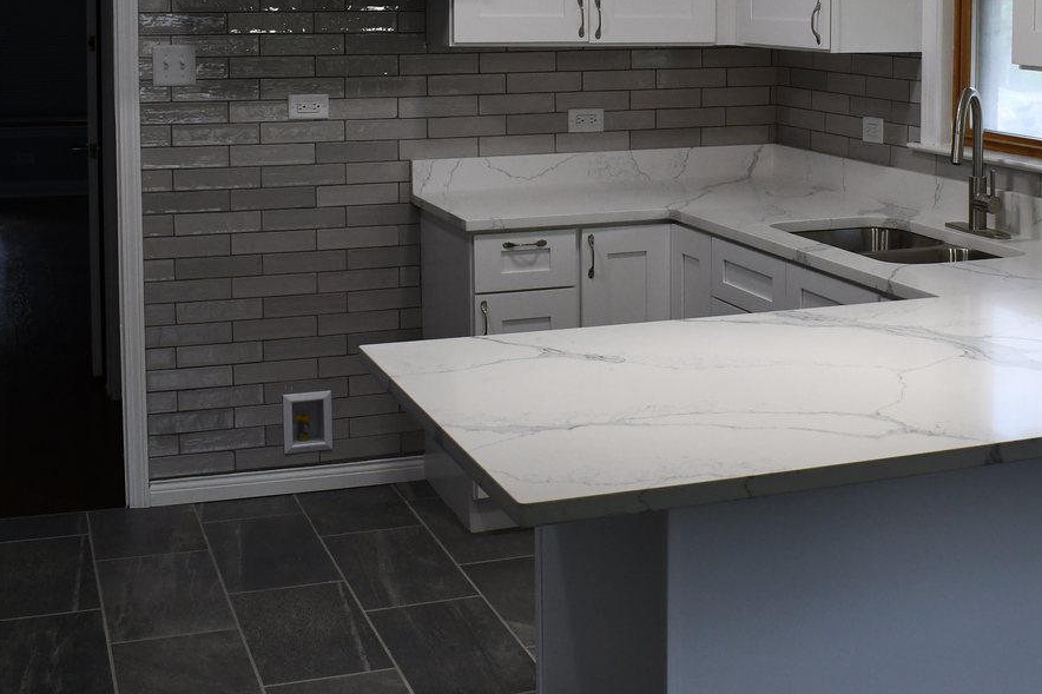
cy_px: 105
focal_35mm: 55
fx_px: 1592
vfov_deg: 24.1
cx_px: 711
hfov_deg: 35.8
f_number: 6.3
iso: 800
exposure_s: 1/160
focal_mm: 20
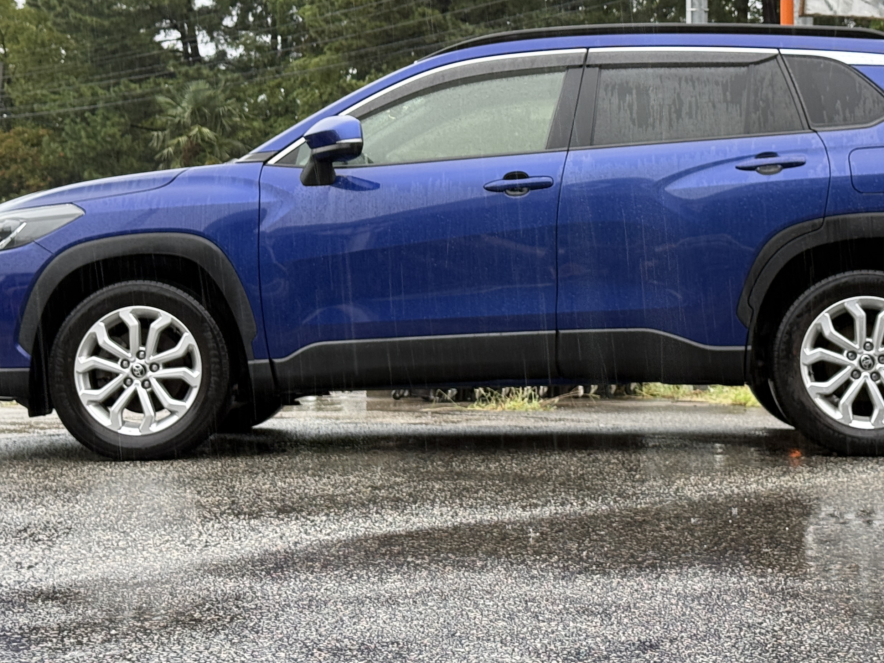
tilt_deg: +2.9
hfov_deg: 25.0
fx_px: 1992
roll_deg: +0.1
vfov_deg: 18.8
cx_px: 475
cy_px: 170
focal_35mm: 78
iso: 100
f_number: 1.78
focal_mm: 6.76
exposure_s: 1/82
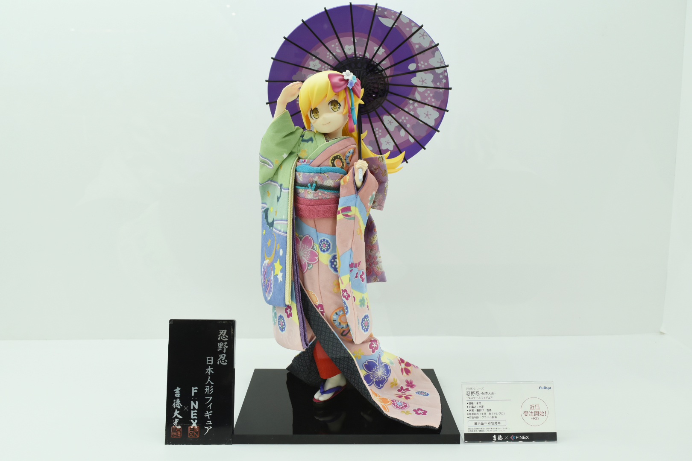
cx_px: 346
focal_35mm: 34
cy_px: 230
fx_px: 663
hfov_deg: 55.1
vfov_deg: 38.4
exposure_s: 1/250
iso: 640
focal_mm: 23
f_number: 8
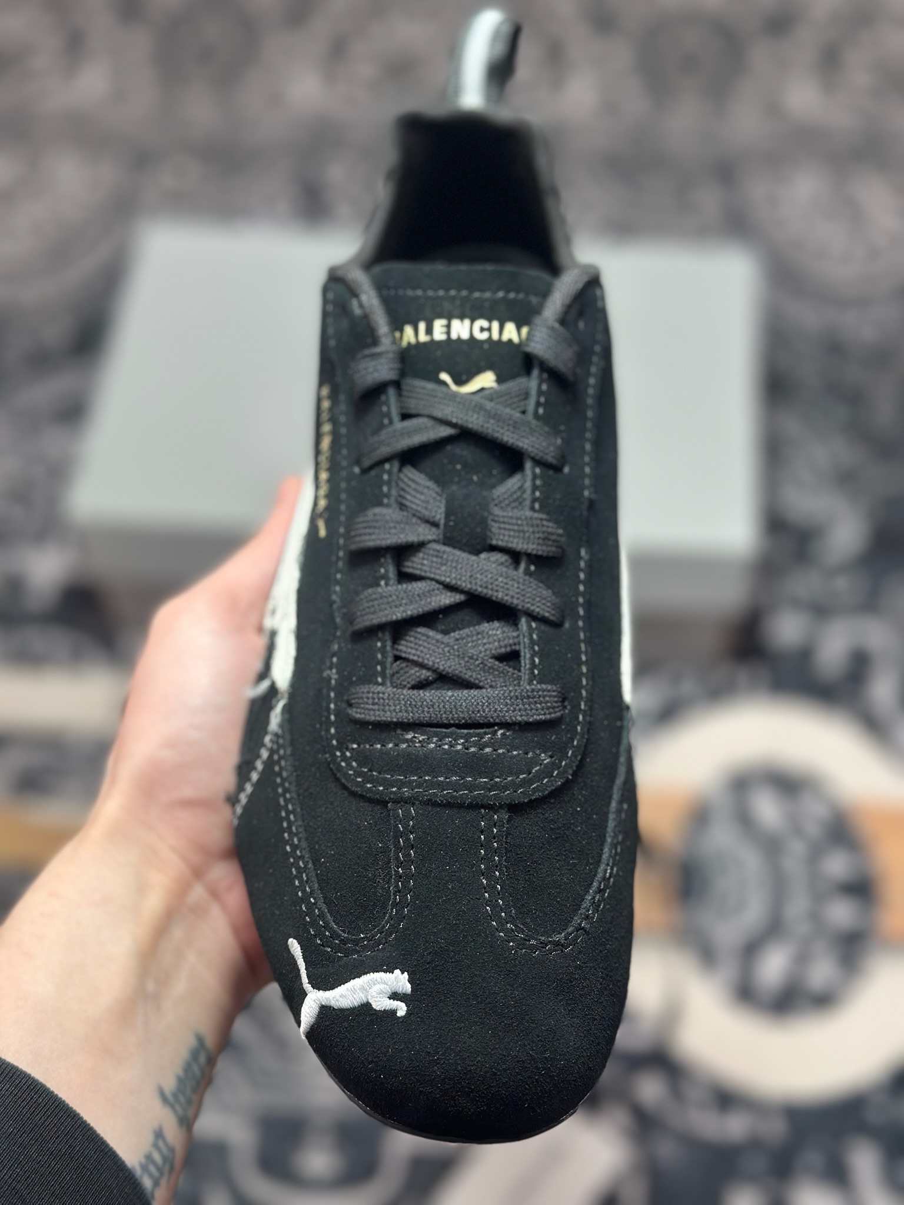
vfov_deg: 39.7
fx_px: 1671
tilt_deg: -56.5
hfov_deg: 30.3
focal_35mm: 48
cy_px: 602
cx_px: 452
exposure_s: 1/360
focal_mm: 6.86
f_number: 1.78
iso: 80
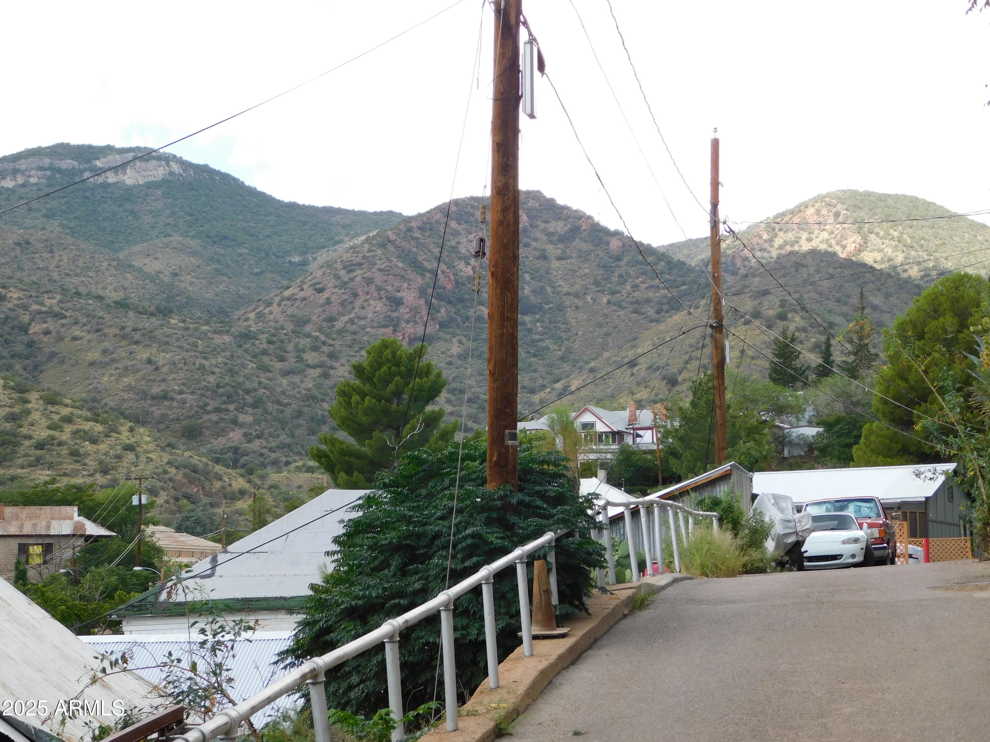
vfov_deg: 18.4
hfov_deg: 24.4
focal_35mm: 80
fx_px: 2288
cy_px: 371
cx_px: 495
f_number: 4.4
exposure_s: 1/250
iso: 125
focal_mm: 14.2
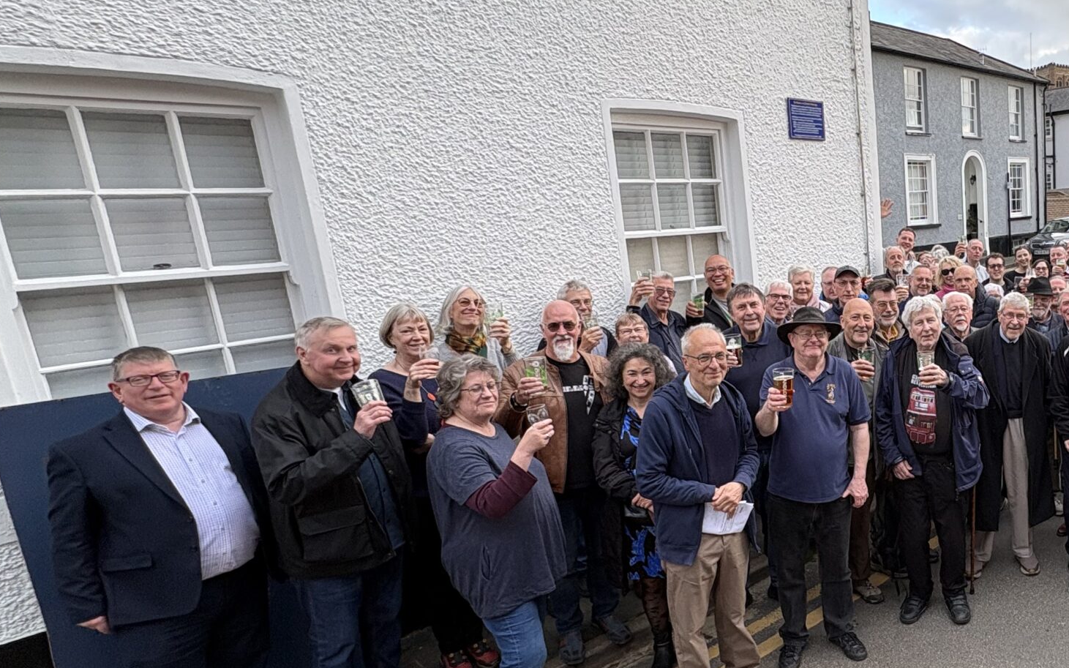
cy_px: 369
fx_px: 757
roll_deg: +3.6
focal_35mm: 26
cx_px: 902
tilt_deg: -10.8
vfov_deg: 47.5
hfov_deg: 62.4
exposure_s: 1/99
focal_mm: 2.22
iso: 50
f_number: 2.2
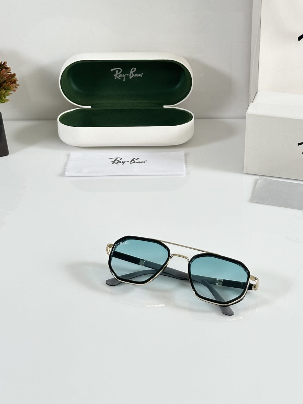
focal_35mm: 69
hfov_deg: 21.3
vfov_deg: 27.9
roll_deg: -0.1
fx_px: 805
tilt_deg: -25.4
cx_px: 172
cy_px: 119
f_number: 1.78
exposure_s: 1/121
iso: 64
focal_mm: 6.86
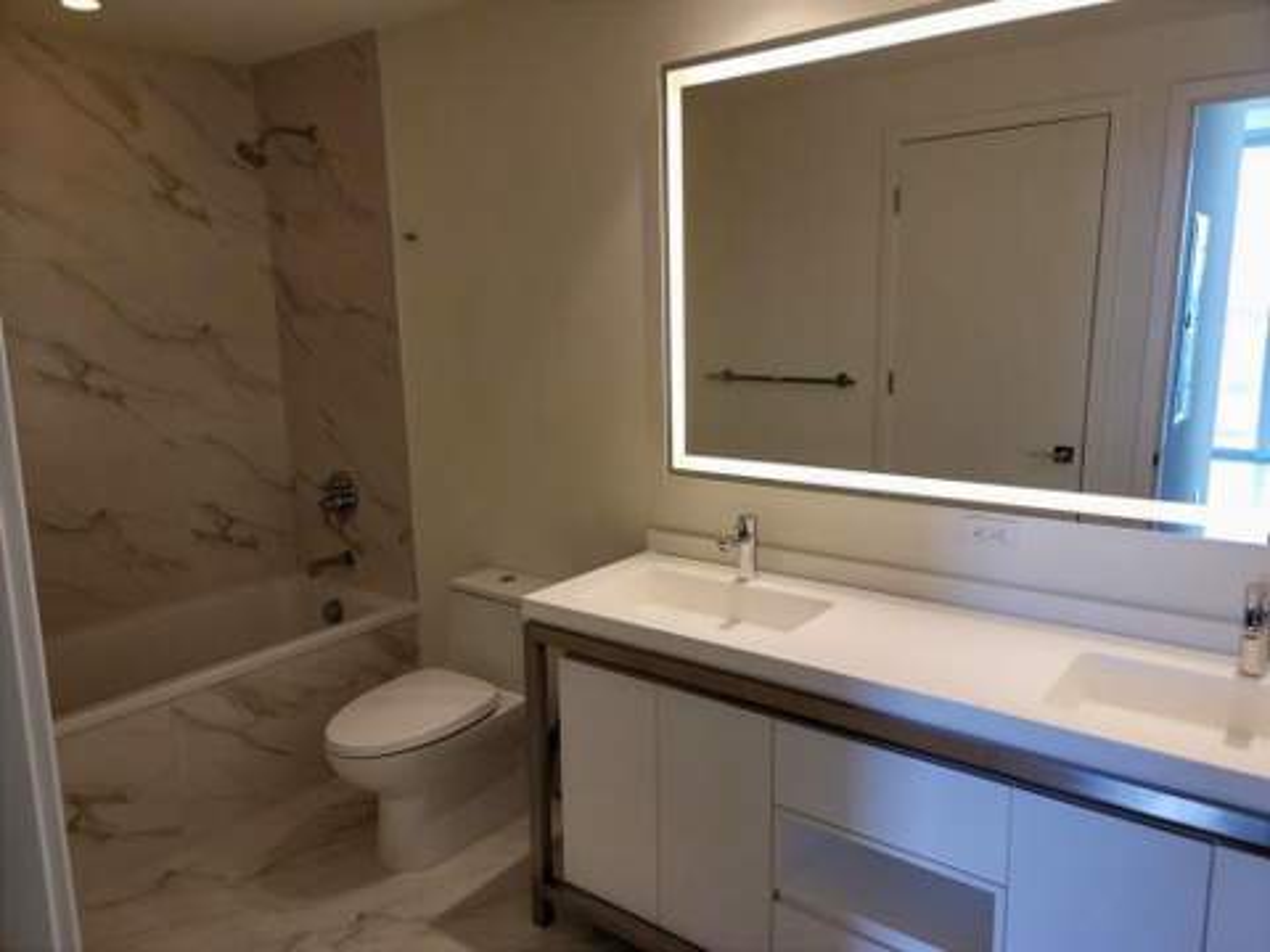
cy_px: 476
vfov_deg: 54.9
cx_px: 635
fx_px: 917
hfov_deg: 69.4
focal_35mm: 25
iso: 32
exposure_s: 1/60
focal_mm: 7
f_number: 1.8
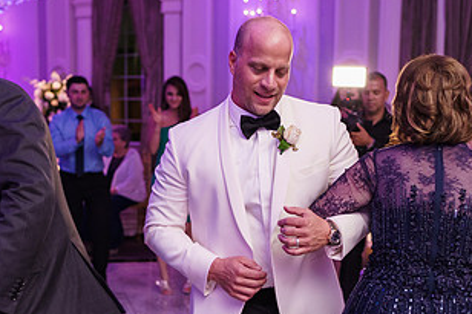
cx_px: 244
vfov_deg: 20.5
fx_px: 865
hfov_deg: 30.5
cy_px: 229
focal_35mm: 66
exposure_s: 1/200
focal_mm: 35
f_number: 2
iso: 1600
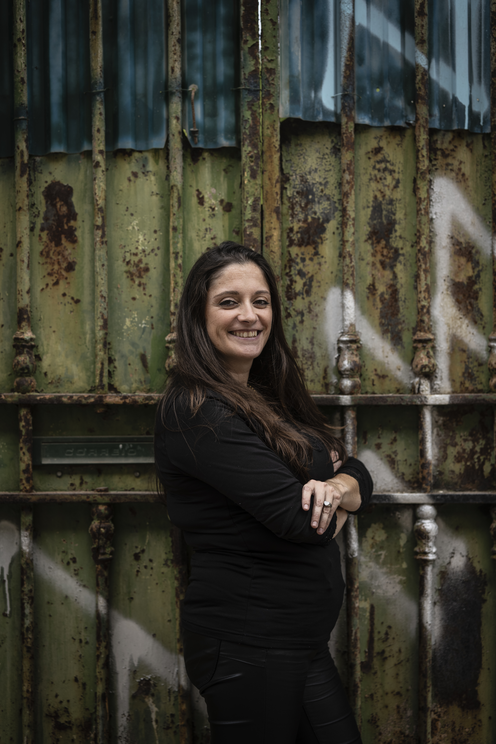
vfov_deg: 23.9
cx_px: 248
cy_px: 372
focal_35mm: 85
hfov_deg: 16.1
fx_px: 1757
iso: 160
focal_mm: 85
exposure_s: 1/1000
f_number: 2.2
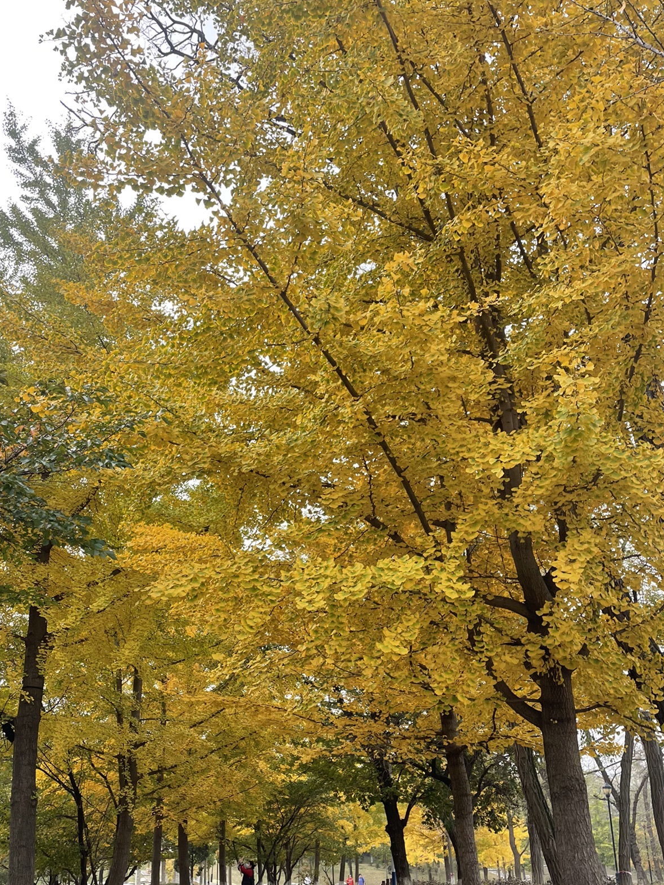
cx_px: 310
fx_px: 844
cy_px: 546
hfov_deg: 42.9
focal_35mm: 33
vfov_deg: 54.8
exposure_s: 1/569
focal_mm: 4.2
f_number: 1.6
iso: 32
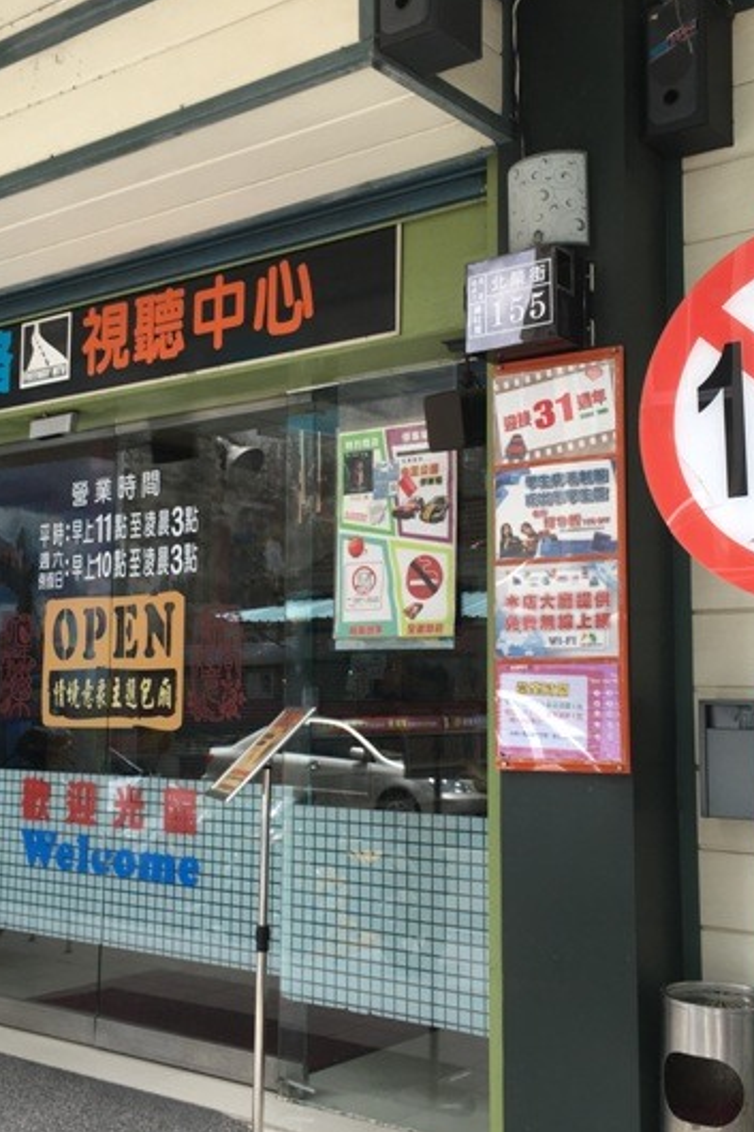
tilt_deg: +5.7
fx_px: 1289
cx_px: 384
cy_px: 566
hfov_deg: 32.6
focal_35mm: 41
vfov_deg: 47.4
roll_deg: -0.3
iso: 25
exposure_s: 1/129
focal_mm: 4.15
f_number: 2.2
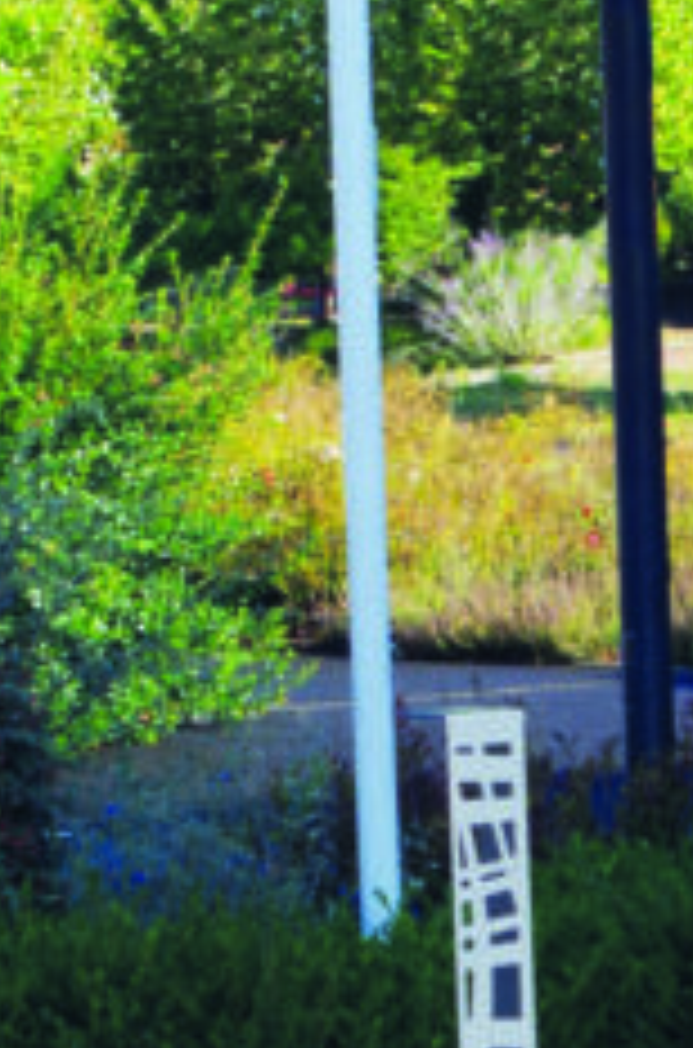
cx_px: 986
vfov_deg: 10.2
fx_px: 5867
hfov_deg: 6.7
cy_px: 679
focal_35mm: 202
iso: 200
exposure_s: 1/160
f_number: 11
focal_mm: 30.63
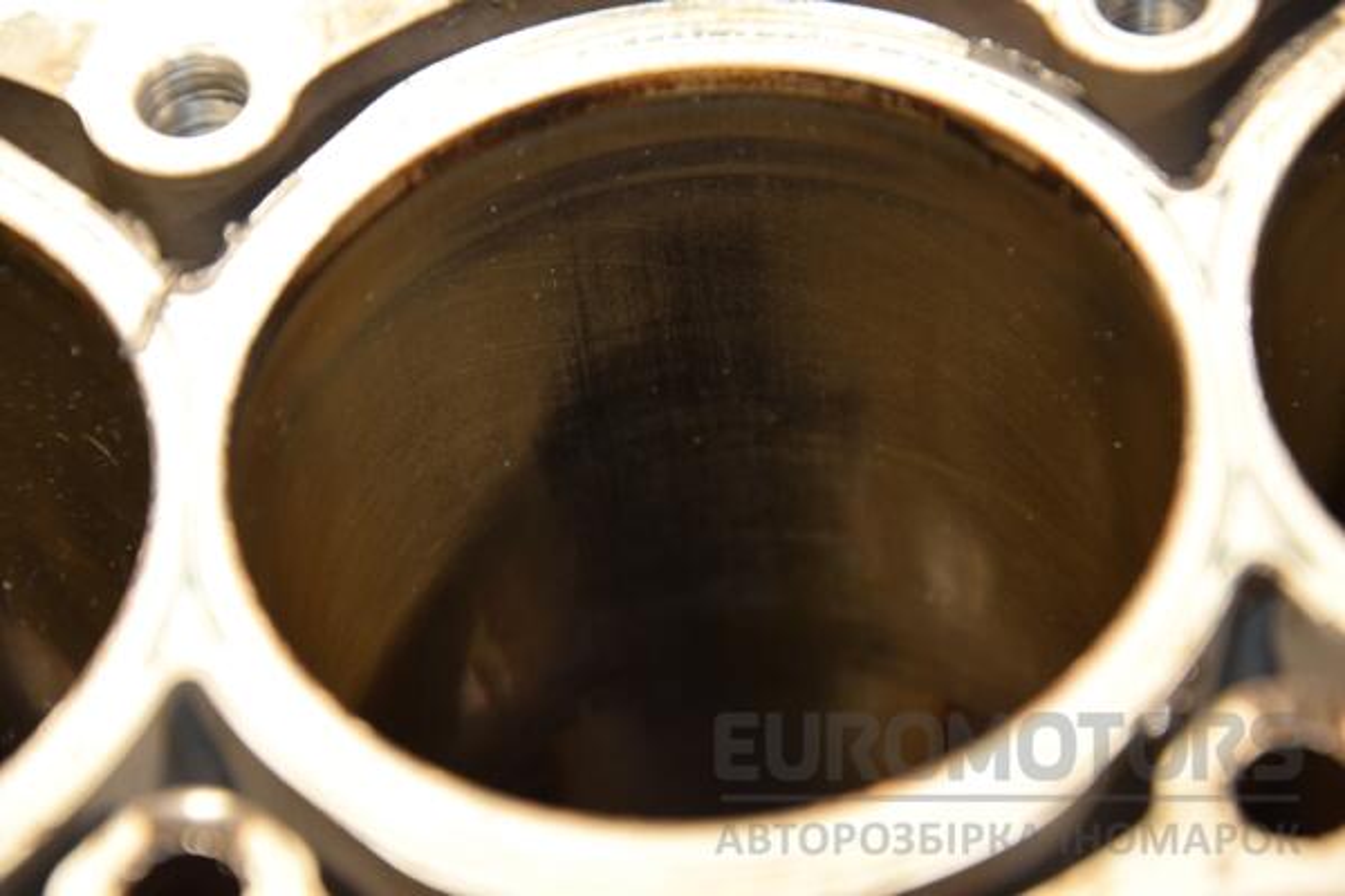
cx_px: 672
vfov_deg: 10.2
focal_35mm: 135
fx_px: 5043
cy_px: 448
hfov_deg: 15.2
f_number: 5.6
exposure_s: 1/60
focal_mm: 90
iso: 800
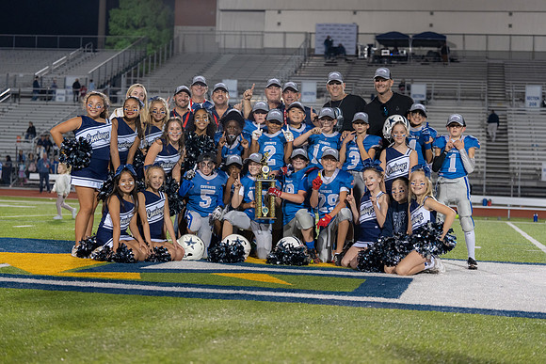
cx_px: 273
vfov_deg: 19.5
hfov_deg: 28.8
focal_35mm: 70
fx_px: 1062
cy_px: 182
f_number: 3.2
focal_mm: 70
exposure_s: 1/320
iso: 2000
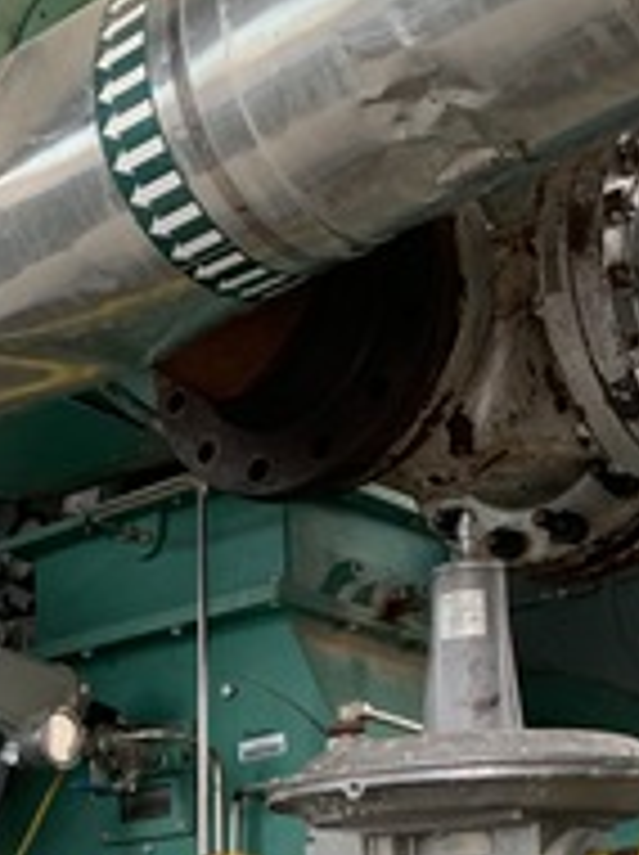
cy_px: 898
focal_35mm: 73
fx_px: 1801
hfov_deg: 19.2
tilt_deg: +7.4
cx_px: -81
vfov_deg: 25.1
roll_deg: -0.9
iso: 200
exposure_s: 1/60
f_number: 1.8
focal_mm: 4.25
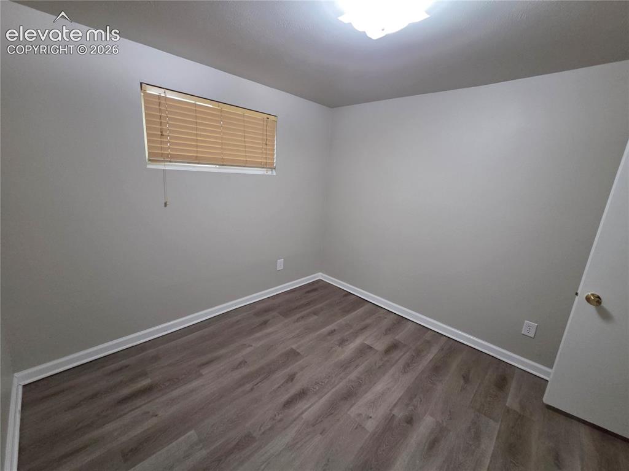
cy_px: 236
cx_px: 314
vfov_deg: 89.9
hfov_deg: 106.2
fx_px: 236
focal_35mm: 13
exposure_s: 1/60
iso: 1000
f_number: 2.2
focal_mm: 2.2
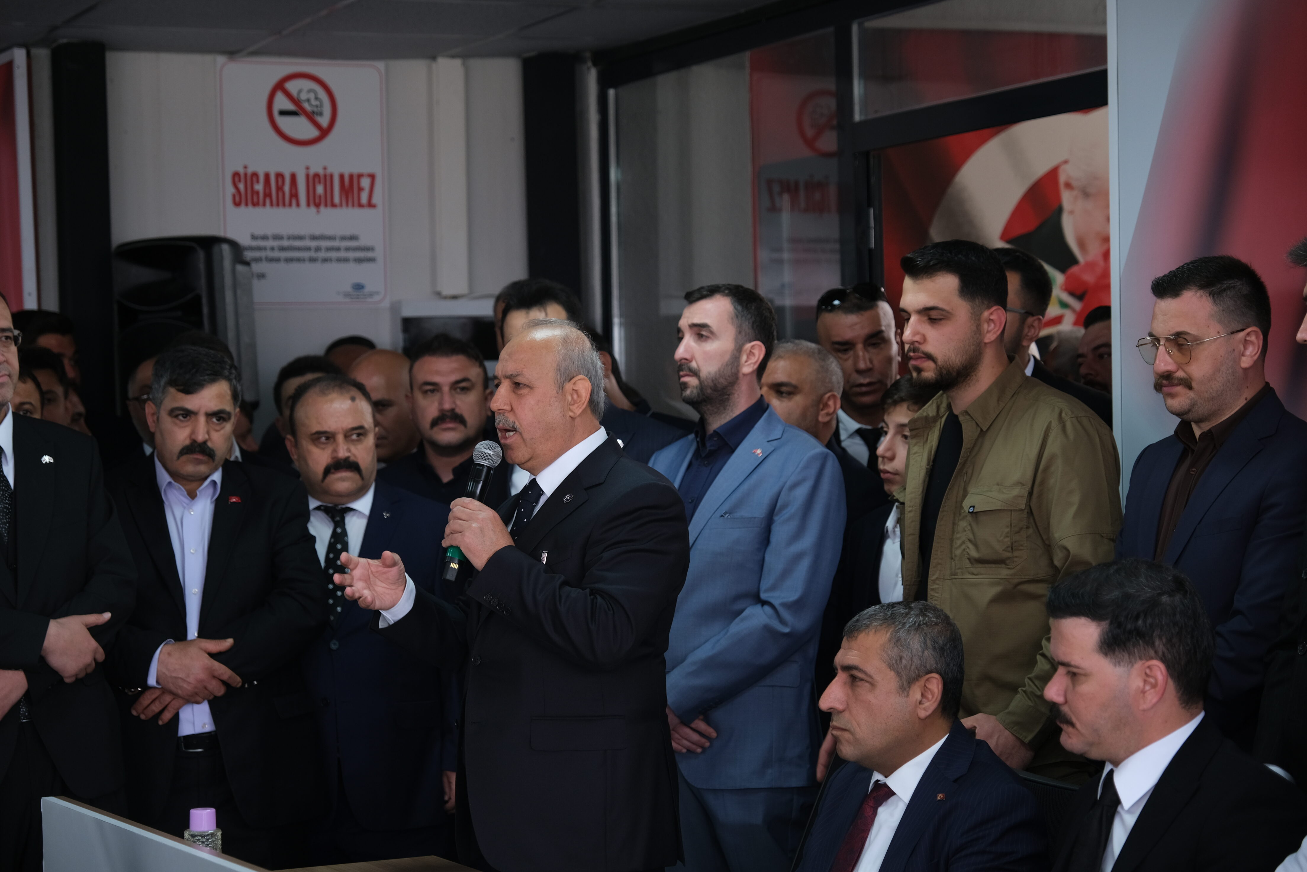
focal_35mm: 83
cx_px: 654
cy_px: 436
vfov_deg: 16.5
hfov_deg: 24.5
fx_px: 3013
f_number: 2.8
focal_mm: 55
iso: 320
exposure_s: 1/100
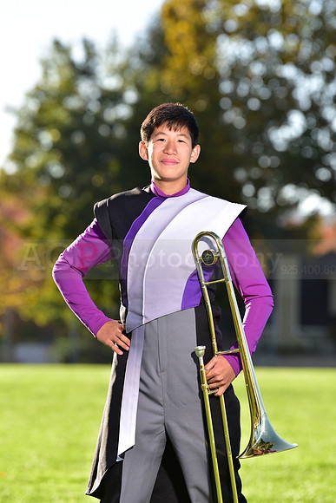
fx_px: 2798
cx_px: 168
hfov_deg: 6.9
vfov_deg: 10.3
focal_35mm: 200
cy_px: 252
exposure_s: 1/200
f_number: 5
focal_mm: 200
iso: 80
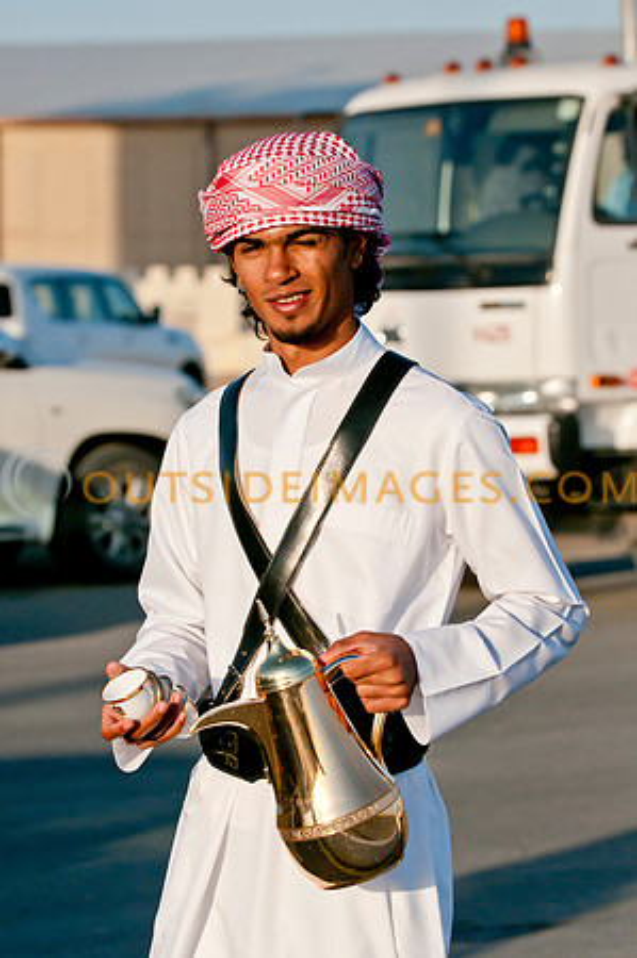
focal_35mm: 150
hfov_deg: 9.1
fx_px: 3990
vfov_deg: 13.7
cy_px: 479
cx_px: 318
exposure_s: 1/8000
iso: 320
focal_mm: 100
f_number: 4.5
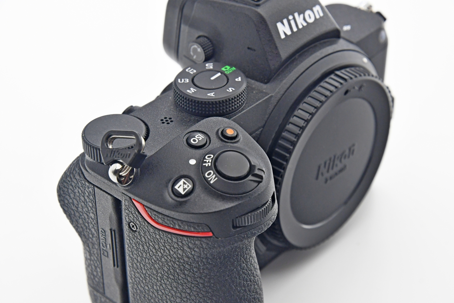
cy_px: 152
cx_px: 227
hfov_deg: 22.6
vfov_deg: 15.2
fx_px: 1135
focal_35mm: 90
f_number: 8
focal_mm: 60
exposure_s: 1/125
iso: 1250
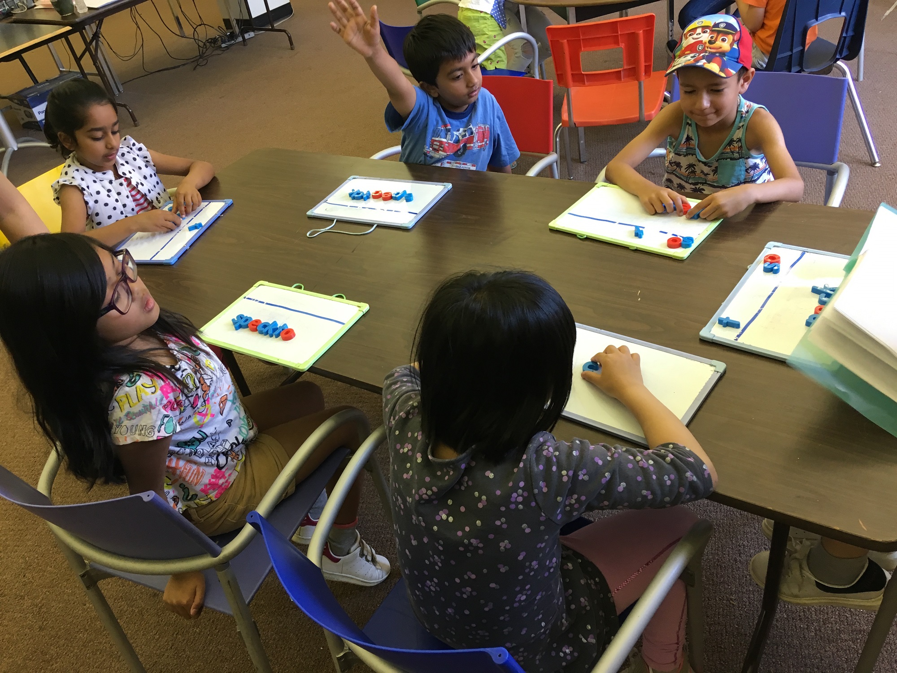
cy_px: 336
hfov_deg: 61.7
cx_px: 448
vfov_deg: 48.2
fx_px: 751
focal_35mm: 29
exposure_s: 1/30
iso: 80
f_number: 2.2
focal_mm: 4.15
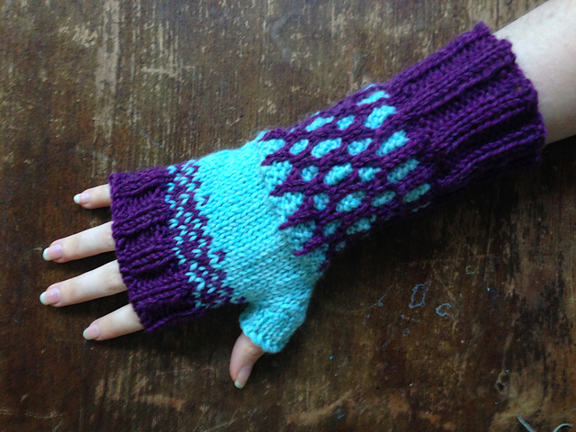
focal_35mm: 33
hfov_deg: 55.4
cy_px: 216
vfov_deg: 42.9
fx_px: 549
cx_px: 288
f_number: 2.4
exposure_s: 1/20
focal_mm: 4.12
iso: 200
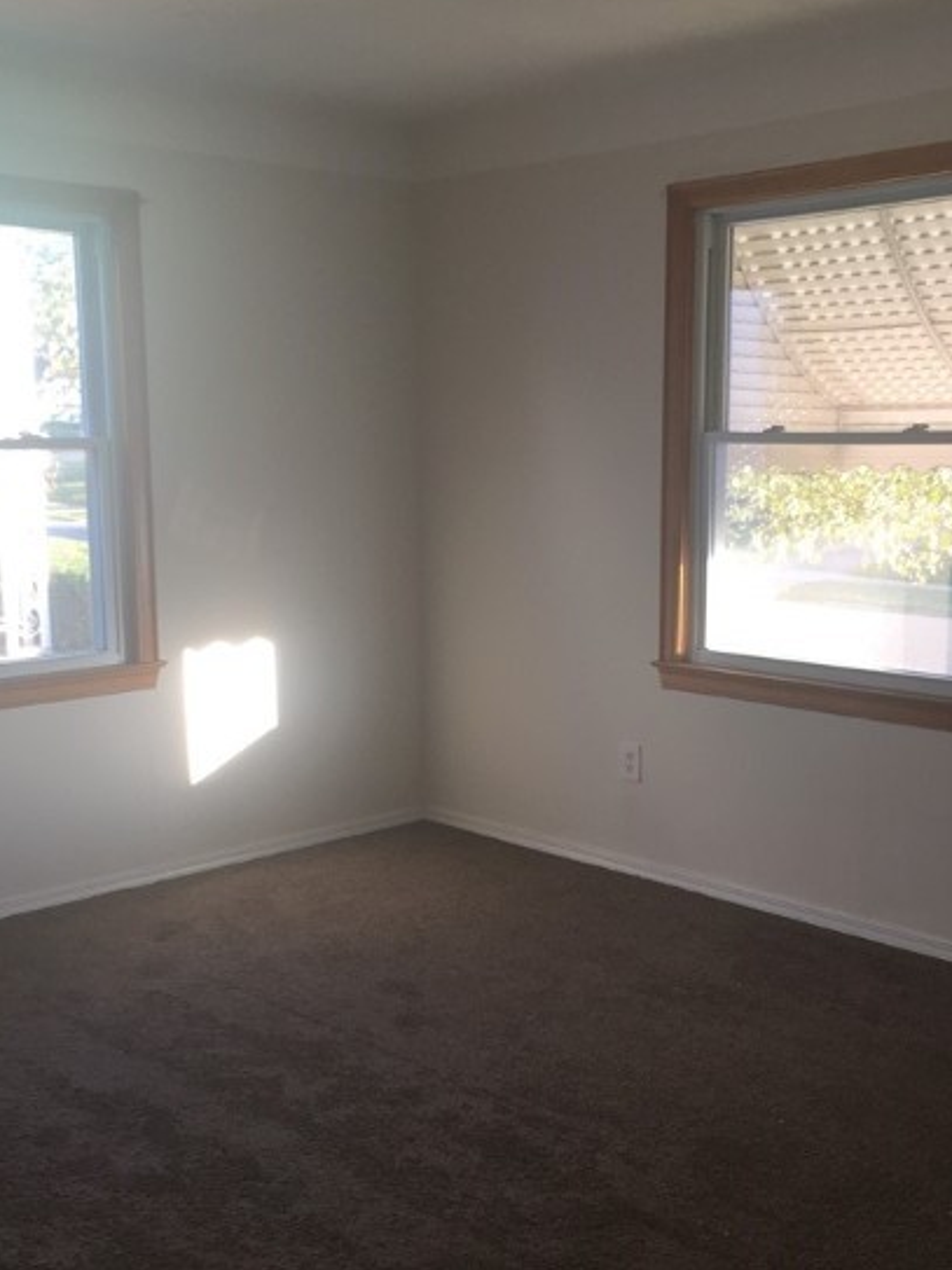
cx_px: 468
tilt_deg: -9.5
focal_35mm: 41
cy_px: 713
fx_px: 1504
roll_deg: +1.2
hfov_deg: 35.1
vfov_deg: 45.7
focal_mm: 4.15
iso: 40
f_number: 2.2
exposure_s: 1/60
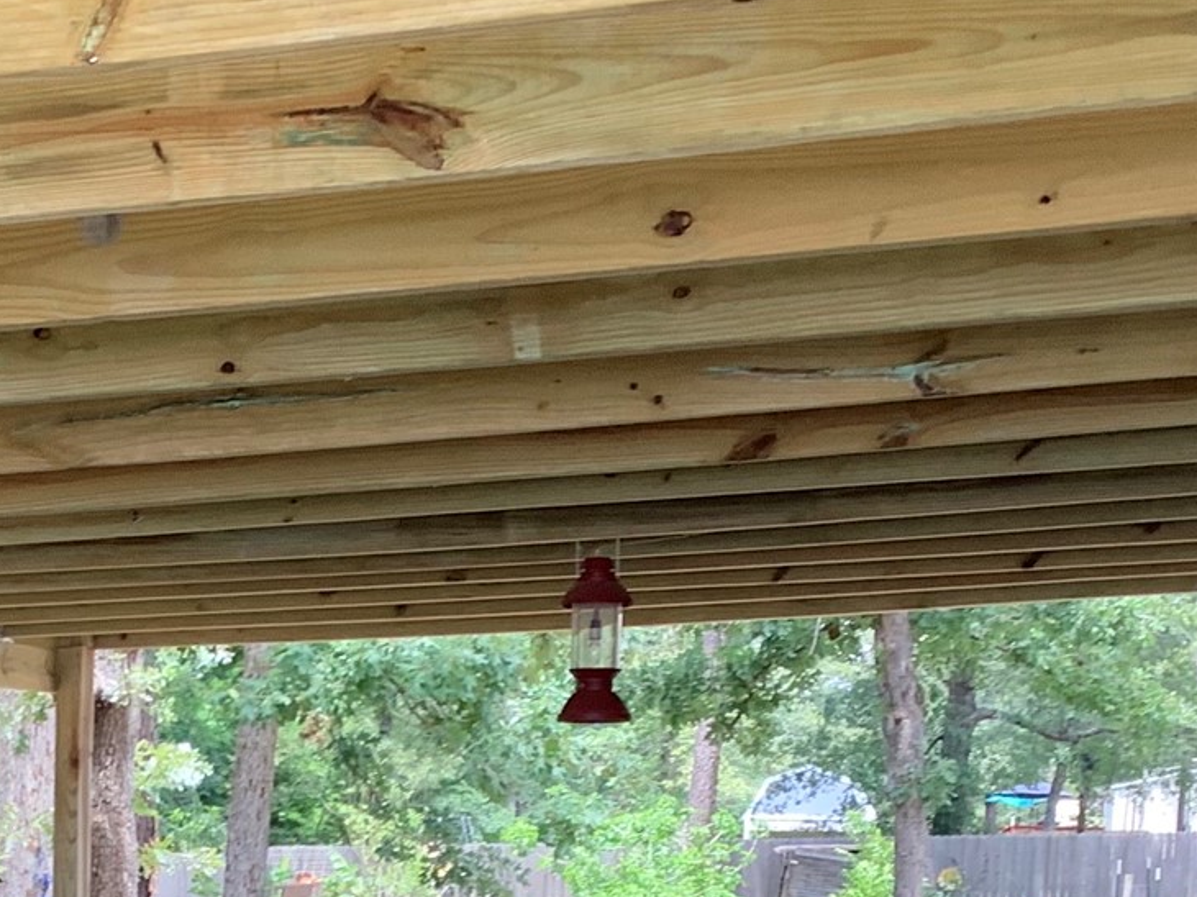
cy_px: 1102
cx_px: 148
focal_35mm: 87
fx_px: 3007
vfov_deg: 16.2
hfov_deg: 22.0
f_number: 2.4
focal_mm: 3.3
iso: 50
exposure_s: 1/120
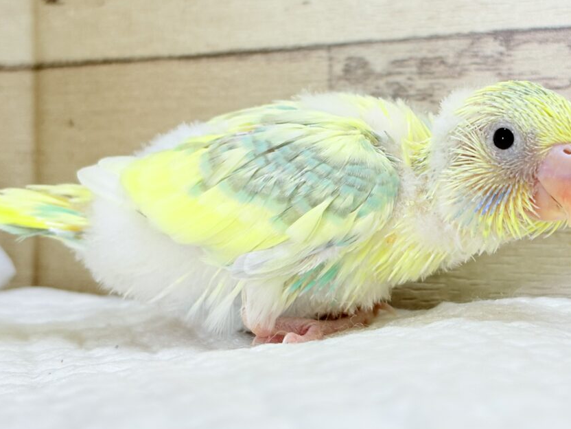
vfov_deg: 19.6
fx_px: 1237
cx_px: 365
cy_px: 142
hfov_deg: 25.9
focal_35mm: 75
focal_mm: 5.96
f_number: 1.6
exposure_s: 1/50
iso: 50
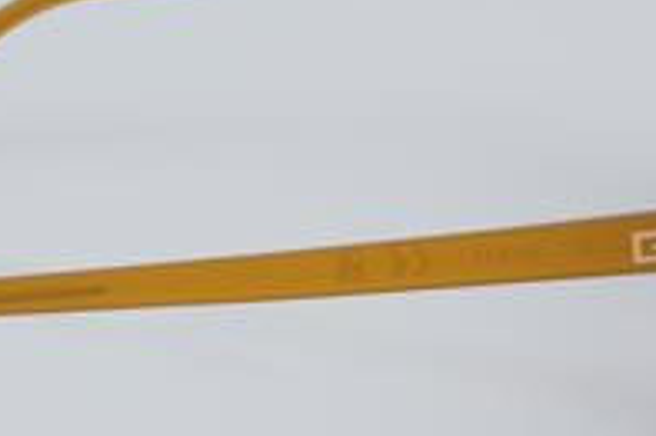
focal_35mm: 152
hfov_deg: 13.5
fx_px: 2767
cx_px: 220
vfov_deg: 9.0
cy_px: 213
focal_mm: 50
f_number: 32
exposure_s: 1/4
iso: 100
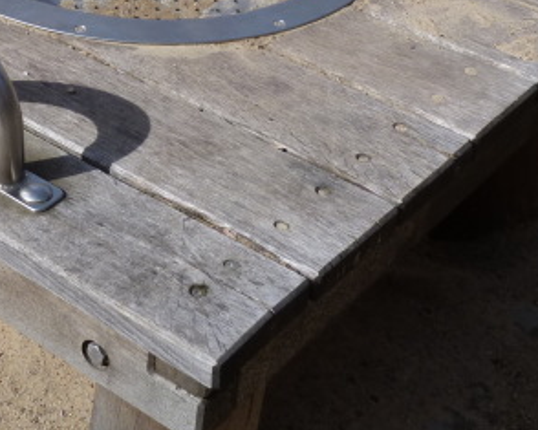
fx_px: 1480
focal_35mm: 93
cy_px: -44
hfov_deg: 20.3
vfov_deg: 16.1
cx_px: 82
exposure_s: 1/400
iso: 80
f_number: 5.6
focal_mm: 6.3
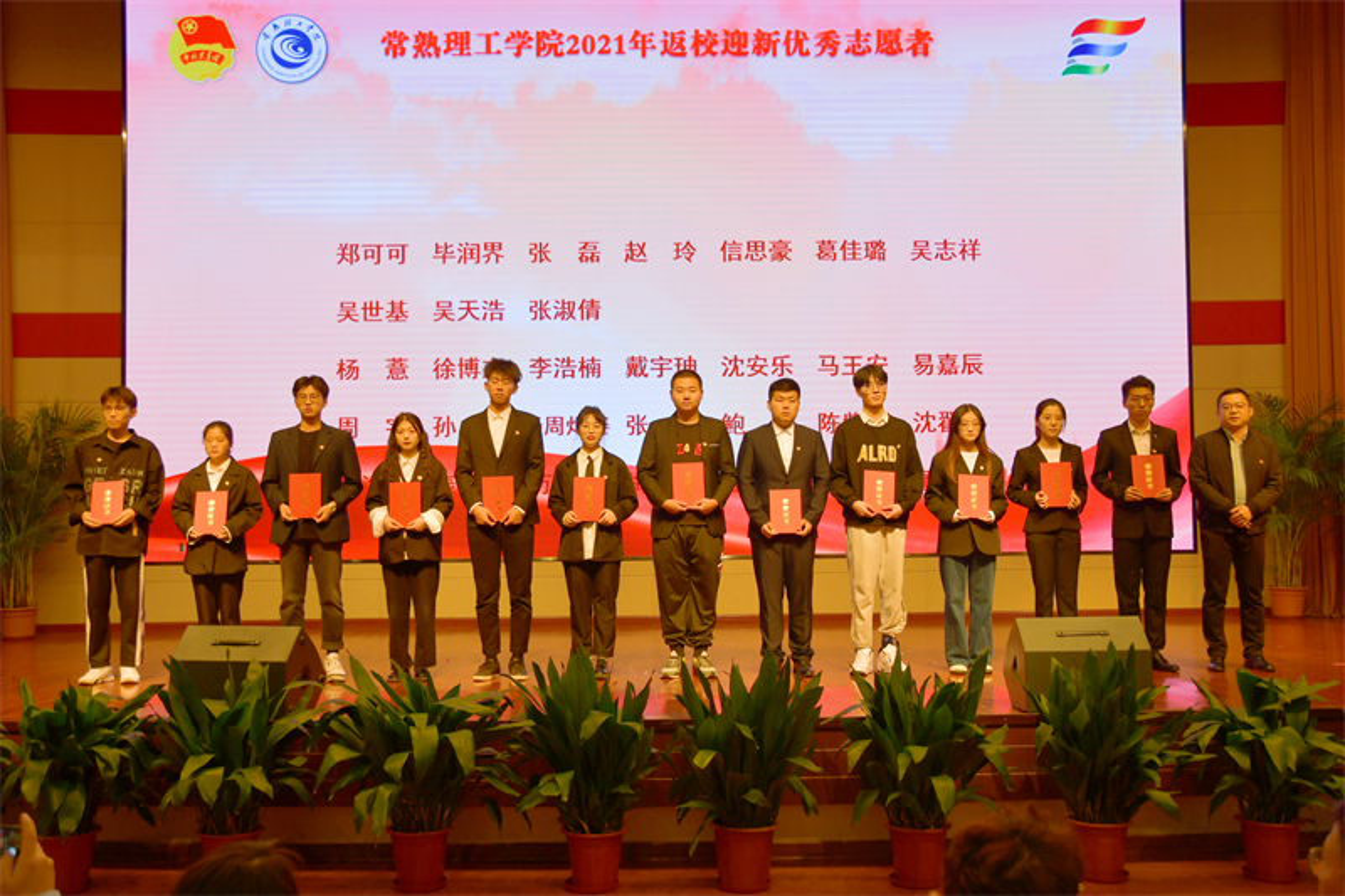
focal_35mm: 36
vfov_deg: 36.9
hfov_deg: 53.1
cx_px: 672
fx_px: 1345
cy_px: 448
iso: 200
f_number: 3.8
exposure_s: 1/125
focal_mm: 24
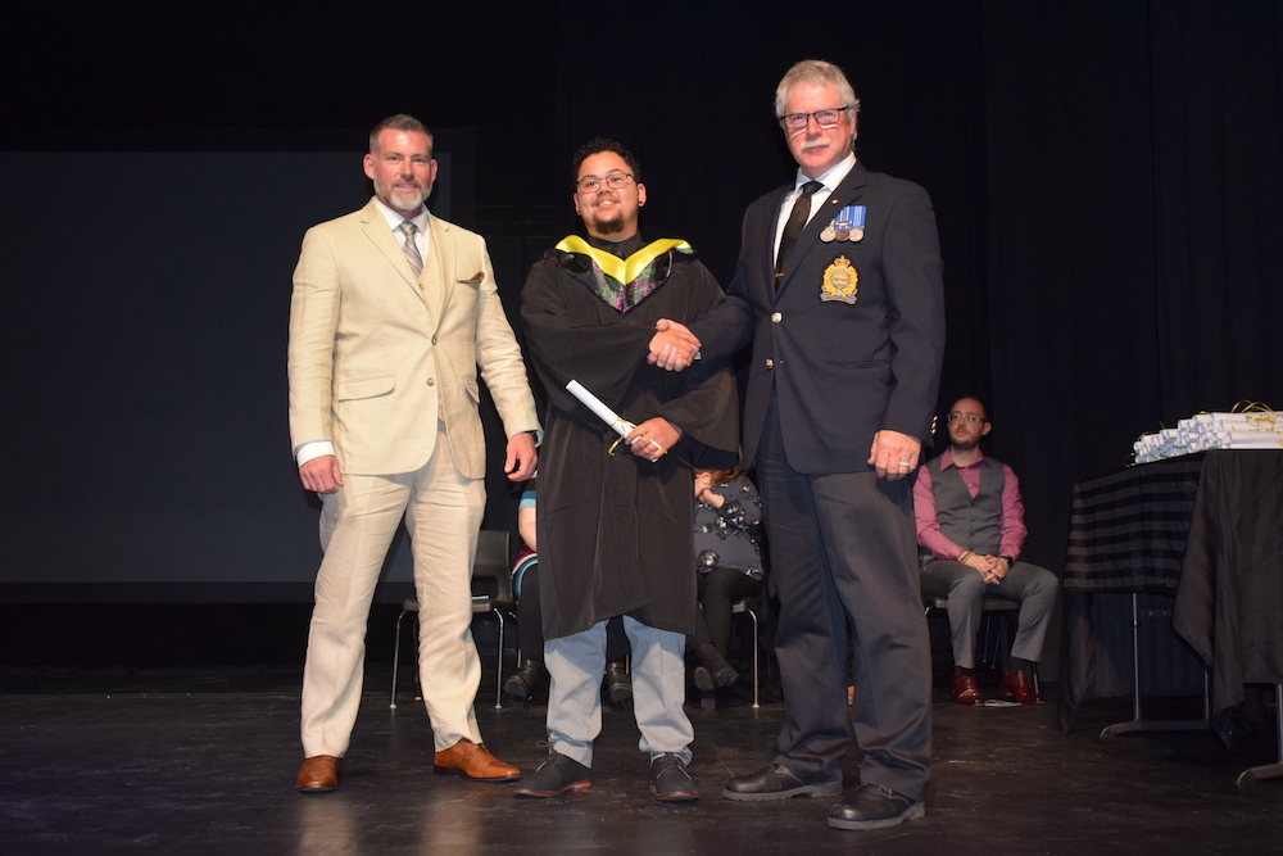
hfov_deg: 46.4
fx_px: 1497
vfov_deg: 31.9
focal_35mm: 42
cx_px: 642
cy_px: 428
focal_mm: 28
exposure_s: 1/60
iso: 1400
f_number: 4.2
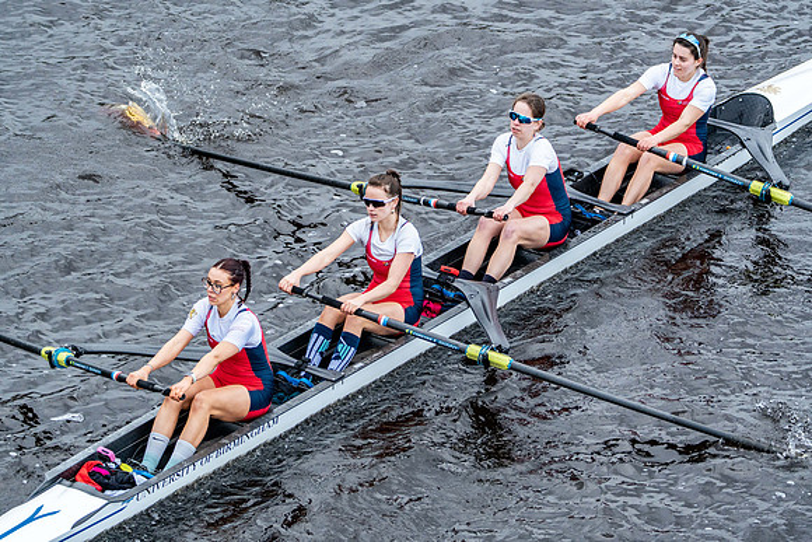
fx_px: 6001
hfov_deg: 7.7
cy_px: 271
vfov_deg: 5.2
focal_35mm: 266
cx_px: 406
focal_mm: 266
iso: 2000
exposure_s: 1/1250
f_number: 5.6
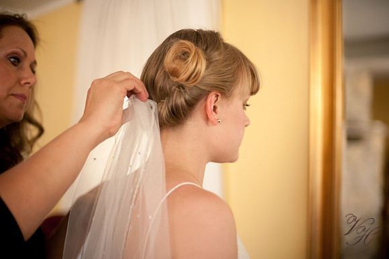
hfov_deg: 39.6
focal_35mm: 50
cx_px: 194
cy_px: 130
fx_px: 540
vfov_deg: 27.0
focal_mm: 50
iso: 200
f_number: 1.4
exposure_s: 1/100
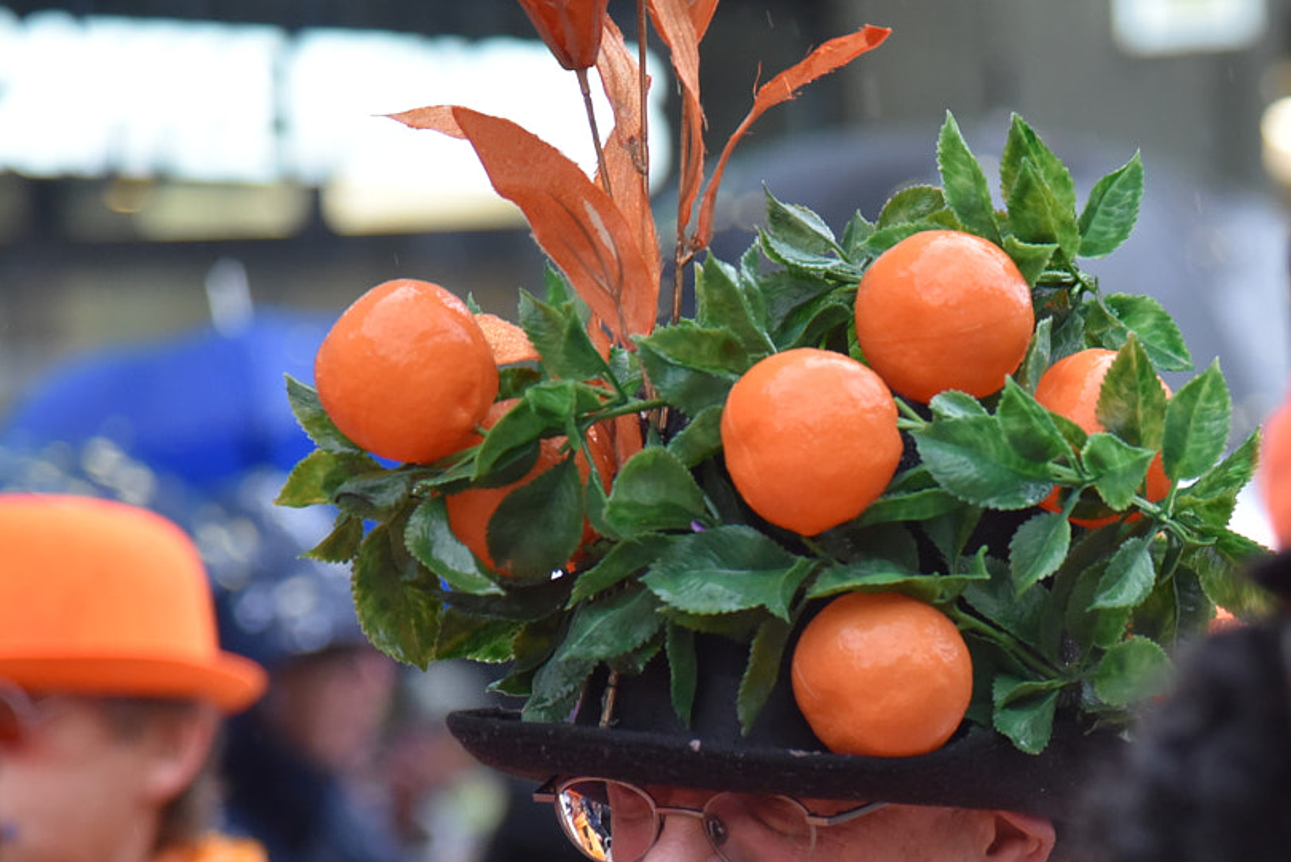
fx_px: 8503
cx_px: 1090
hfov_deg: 8.7
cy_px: 822
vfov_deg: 5.8
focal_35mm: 237
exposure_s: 1/500
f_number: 4
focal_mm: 120
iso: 2500
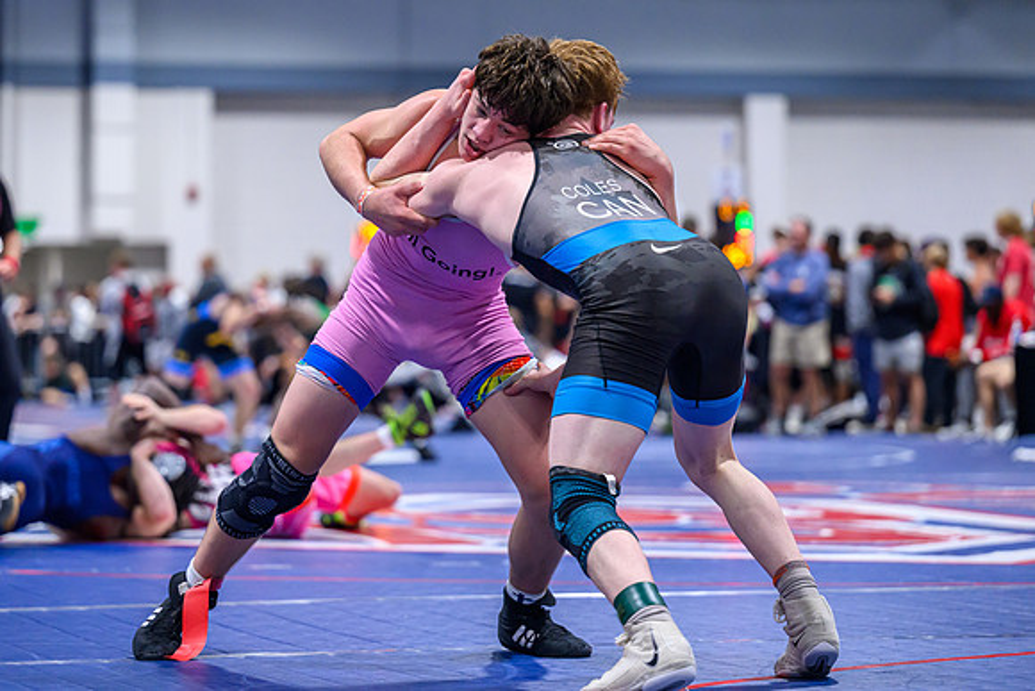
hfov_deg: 14.1
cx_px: 423
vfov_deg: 9.5
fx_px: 4172
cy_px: 284
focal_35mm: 145
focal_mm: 120
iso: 4000
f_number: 2.8
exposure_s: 1/800
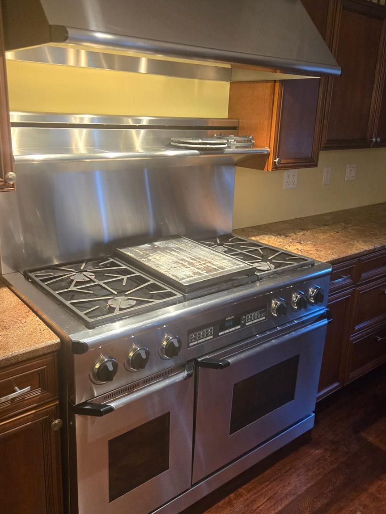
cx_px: 197
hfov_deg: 46.8
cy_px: 233
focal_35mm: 30
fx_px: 446
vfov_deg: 59.8
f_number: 1.8
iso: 500
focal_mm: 5.4
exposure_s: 1/120
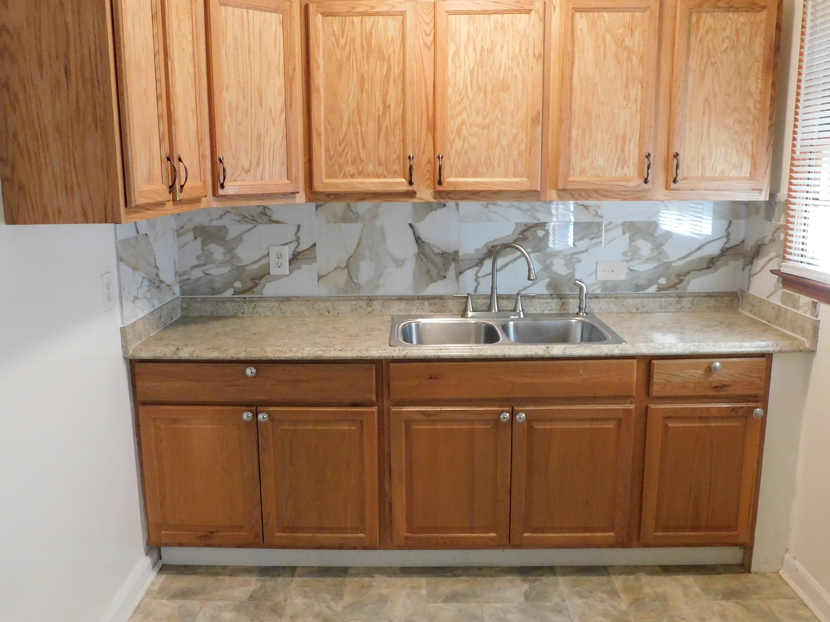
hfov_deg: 55.3
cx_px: 387
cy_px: 341
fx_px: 791
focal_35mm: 33
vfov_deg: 42.9
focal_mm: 4
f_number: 3
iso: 400
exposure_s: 1/25
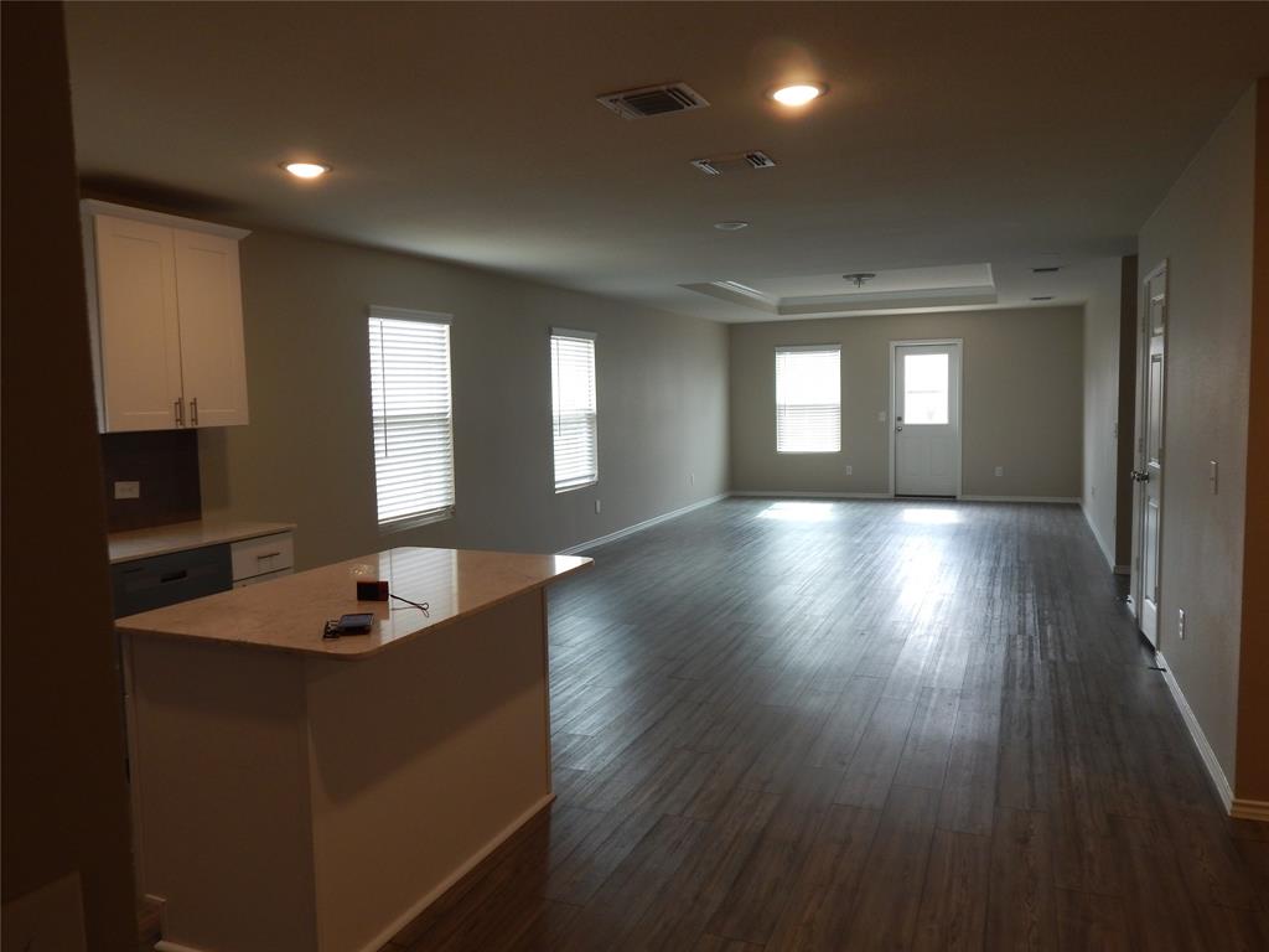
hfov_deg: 69.4
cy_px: 476
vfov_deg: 54.9
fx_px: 916
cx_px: 634
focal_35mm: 25
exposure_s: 1/50
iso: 125
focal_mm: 4.5
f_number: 3.1
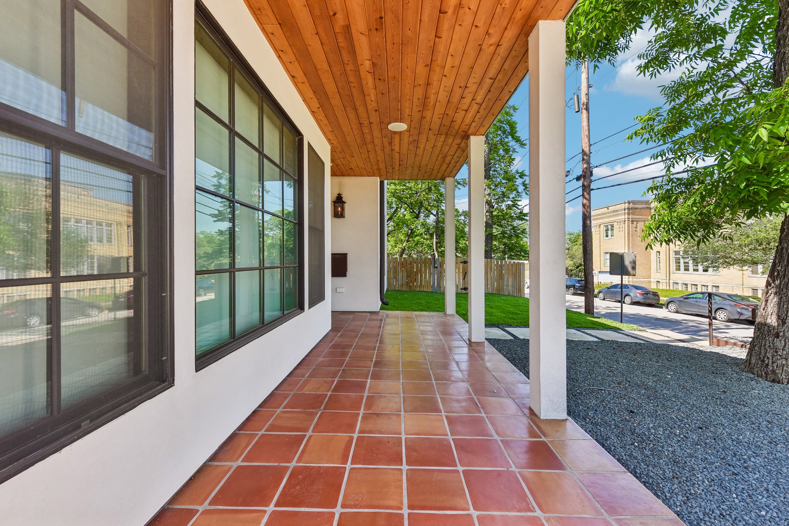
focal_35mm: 14
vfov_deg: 81.2
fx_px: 307
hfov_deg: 104.3
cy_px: 263
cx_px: 394
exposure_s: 1/80
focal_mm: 14
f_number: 8
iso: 100
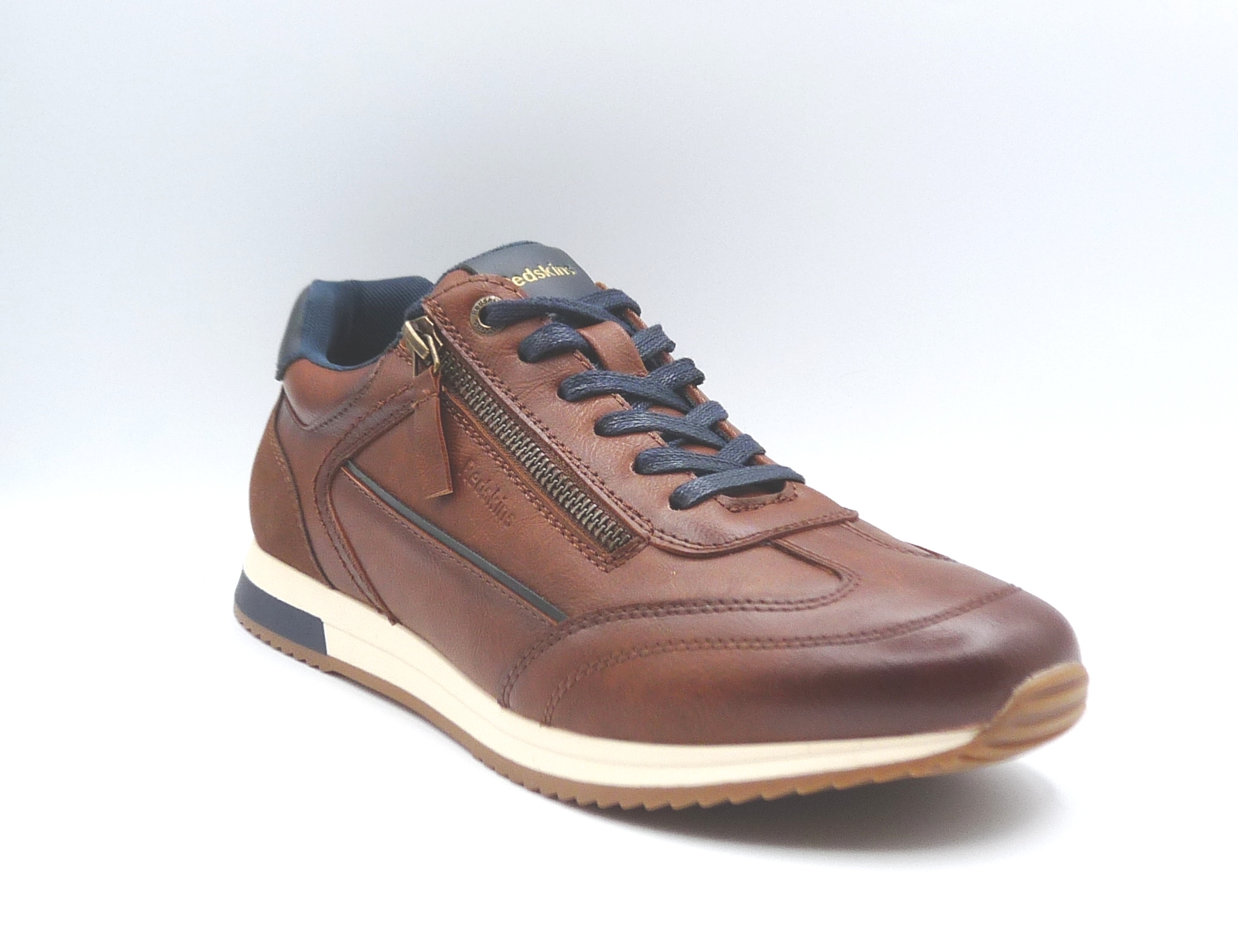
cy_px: 464
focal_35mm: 48
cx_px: 619
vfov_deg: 30.3
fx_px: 1717
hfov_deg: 39.7
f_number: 4
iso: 100
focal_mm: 4.8
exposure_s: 1/200
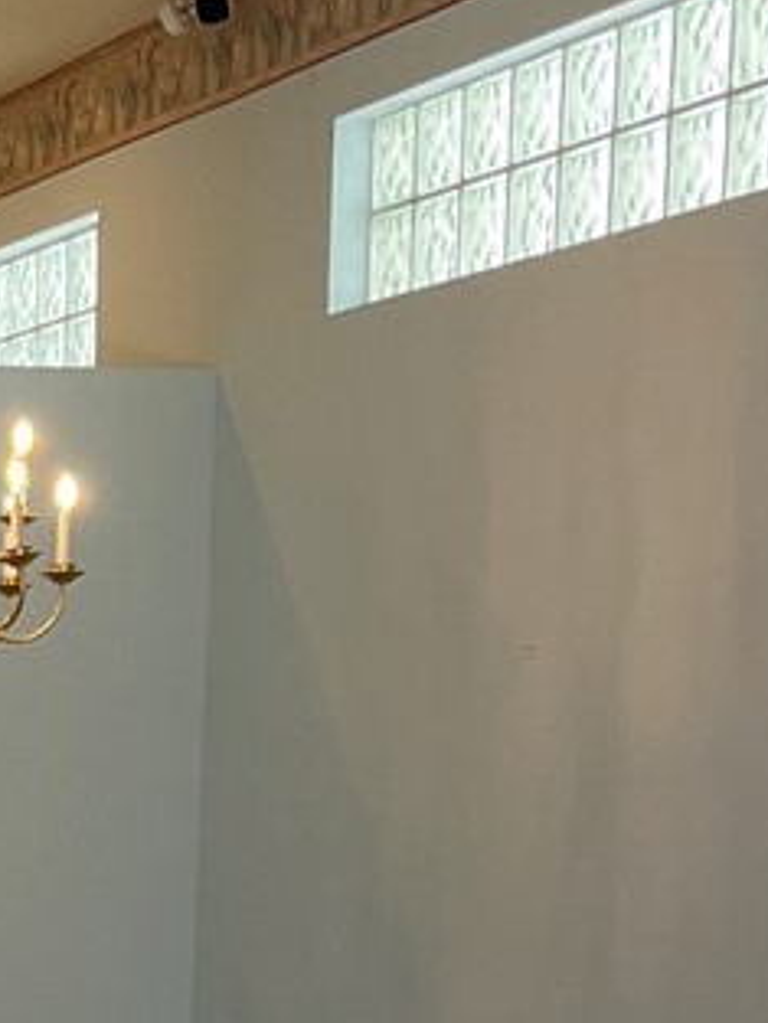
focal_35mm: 133
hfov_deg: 10.3
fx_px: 3932
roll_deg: +0.4
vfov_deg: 14.2
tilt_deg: -11.1
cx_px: -778
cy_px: 1369
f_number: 1.6
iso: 64
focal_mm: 5.1
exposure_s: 1/121
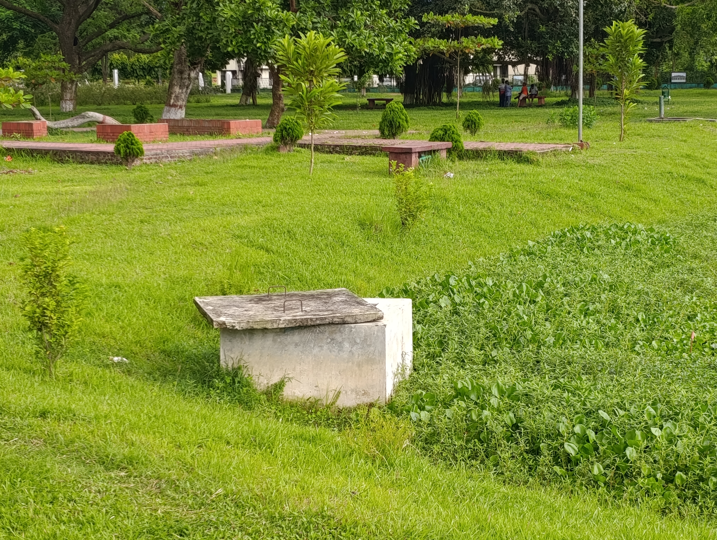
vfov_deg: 22.3
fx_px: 1369
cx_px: 358
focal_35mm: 66
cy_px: 270
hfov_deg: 29.3
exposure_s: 1/143
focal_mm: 6.11
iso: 50
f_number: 1.65
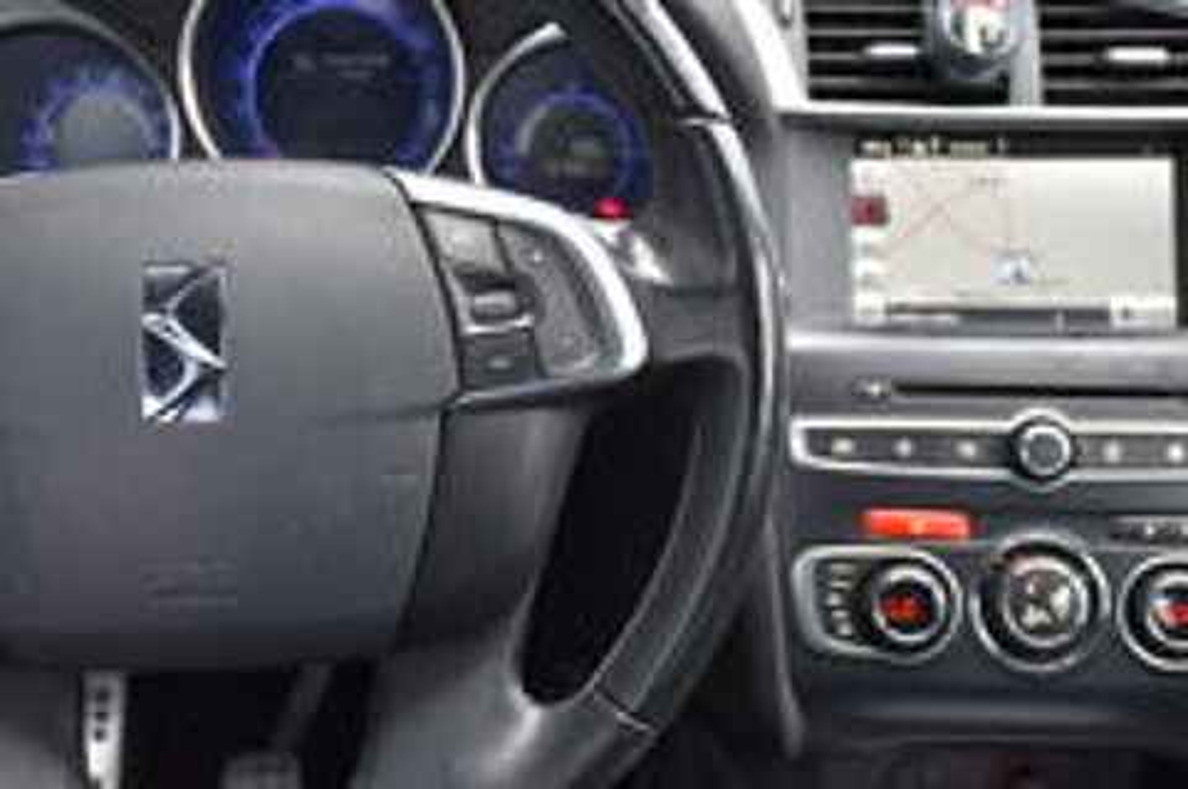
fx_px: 1681
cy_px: 394
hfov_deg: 38.9
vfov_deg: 26.4
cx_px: 594
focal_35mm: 51
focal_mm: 34
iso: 400
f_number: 4.2
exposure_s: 1/80
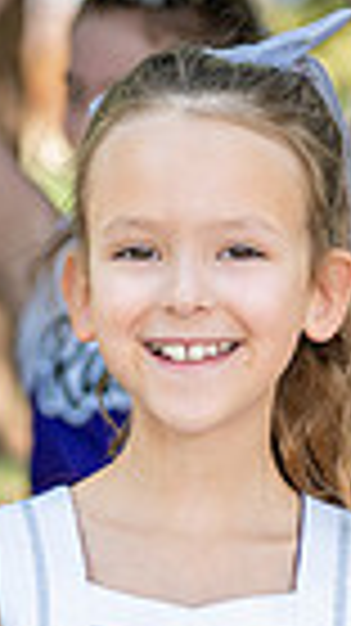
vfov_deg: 8.4
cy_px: 631
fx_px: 4227
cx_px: 150
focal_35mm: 255
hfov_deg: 4.8
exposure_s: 1/400
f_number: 2.2
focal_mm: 50
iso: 100
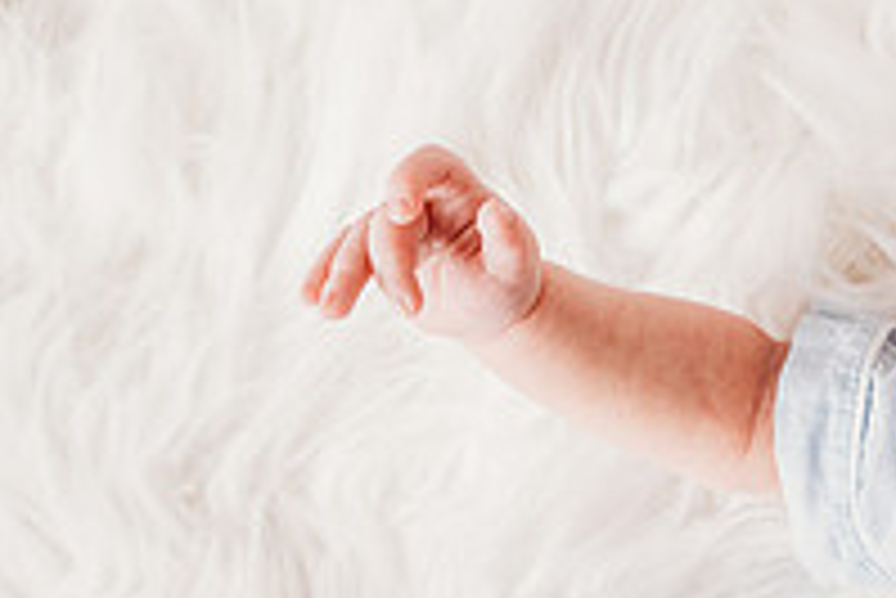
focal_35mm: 70
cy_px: 281
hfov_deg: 24.7
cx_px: 1193
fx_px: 1743
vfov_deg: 19.5
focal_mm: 24
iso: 100
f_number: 4
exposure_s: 1/200
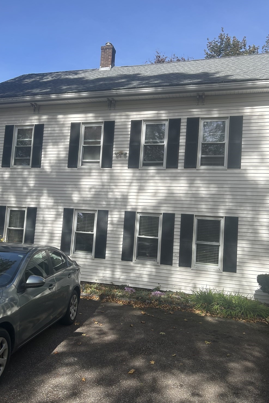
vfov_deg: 65.5
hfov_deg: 46.4
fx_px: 314
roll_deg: -4.6
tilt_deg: +4.3
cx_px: 122
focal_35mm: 28
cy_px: 204
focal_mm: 5.7
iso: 50
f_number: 1.5
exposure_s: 1/2123
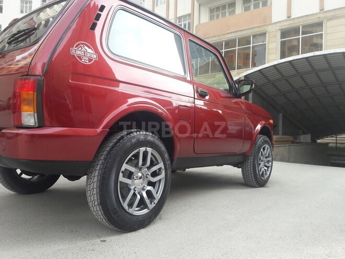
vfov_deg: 49.7
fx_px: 279
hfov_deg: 63.4
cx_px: 172
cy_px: 130
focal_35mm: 28
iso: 40
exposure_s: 1/245
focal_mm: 3.7
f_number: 1.9
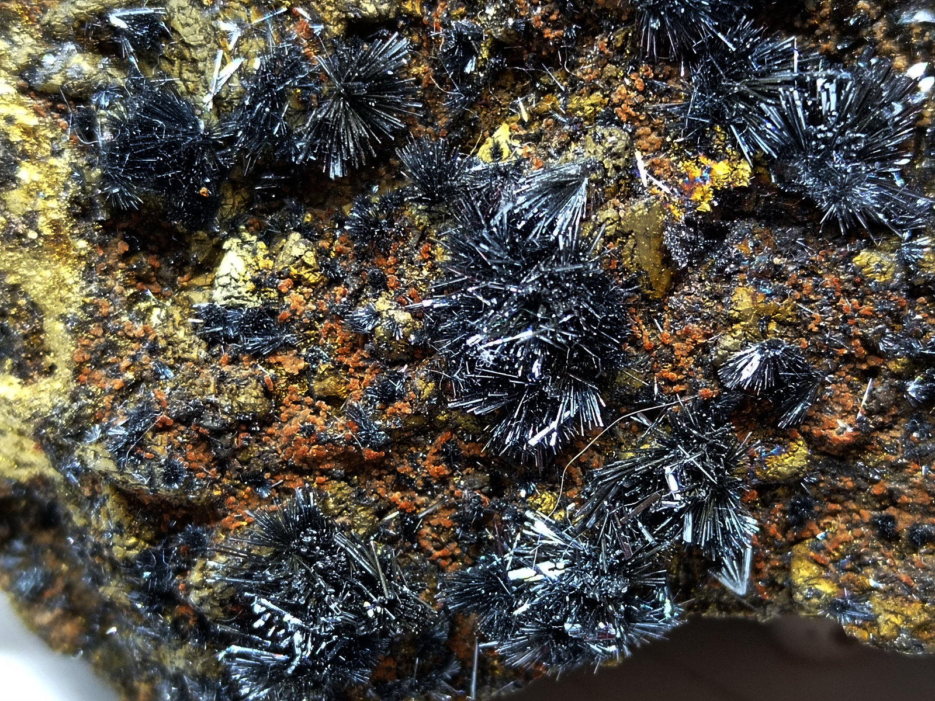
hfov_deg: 26.3
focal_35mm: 74
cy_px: 350
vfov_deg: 19.9
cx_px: 468
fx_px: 1999
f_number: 1.9
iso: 745
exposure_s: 1/60
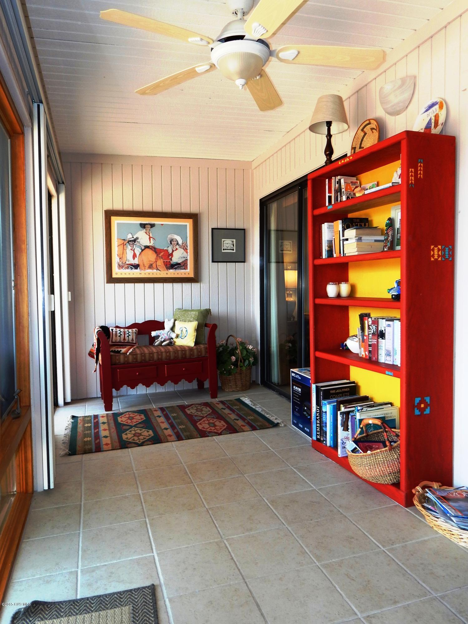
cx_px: 234
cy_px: 312
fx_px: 451
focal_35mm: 25
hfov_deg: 54.9
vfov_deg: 69.4
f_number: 3.1
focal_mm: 4.5
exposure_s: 1/50
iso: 125
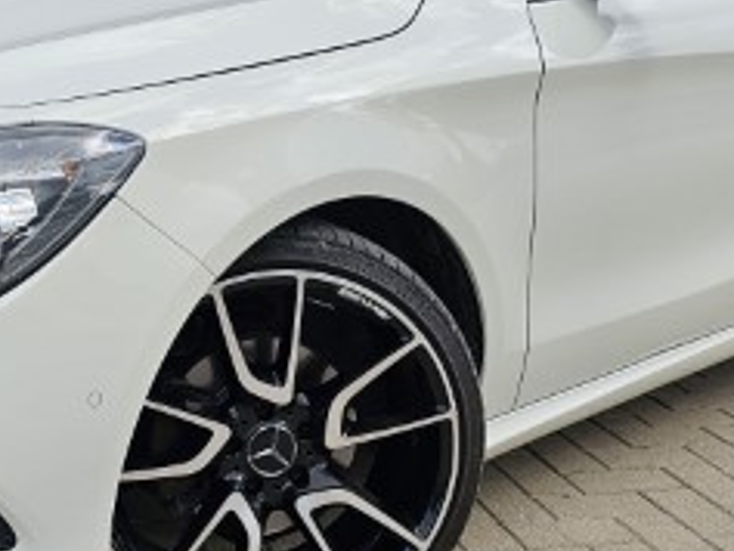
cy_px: 248
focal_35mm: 62
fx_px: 1315
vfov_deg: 23.7
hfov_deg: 30.8
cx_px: 214
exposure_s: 1/562
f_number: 1.7
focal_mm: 6.3
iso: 12
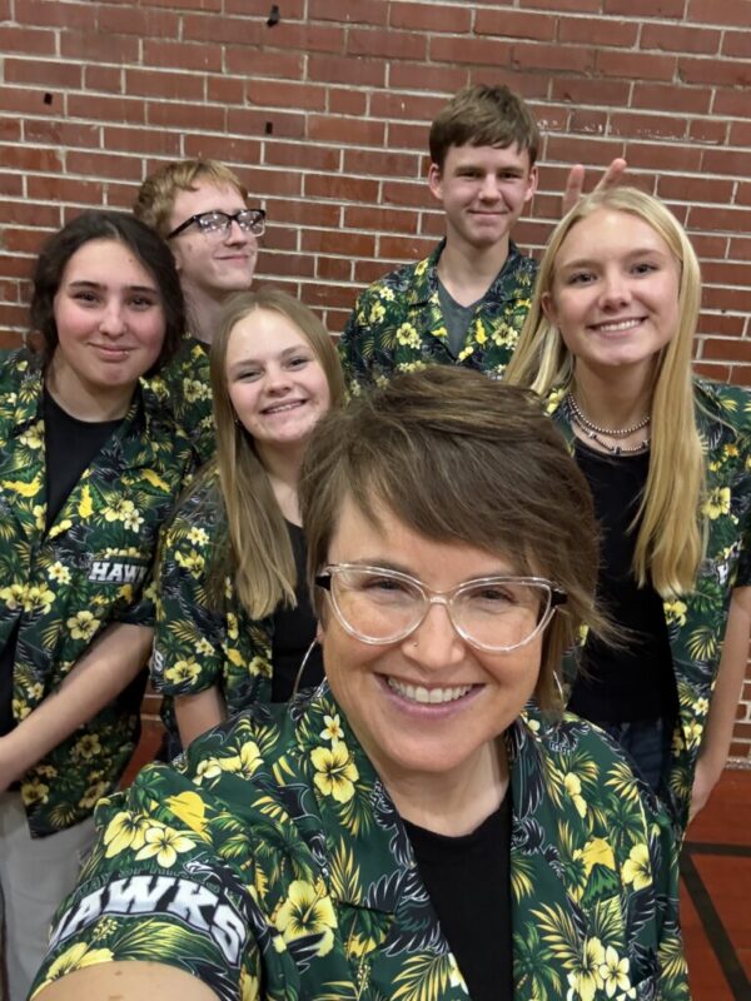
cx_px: 376
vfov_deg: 60.0
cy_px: 500
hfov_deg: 46.8
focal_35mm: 30
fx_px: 868
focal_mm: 2.69
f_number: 1.9
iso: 320
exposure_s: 1/40
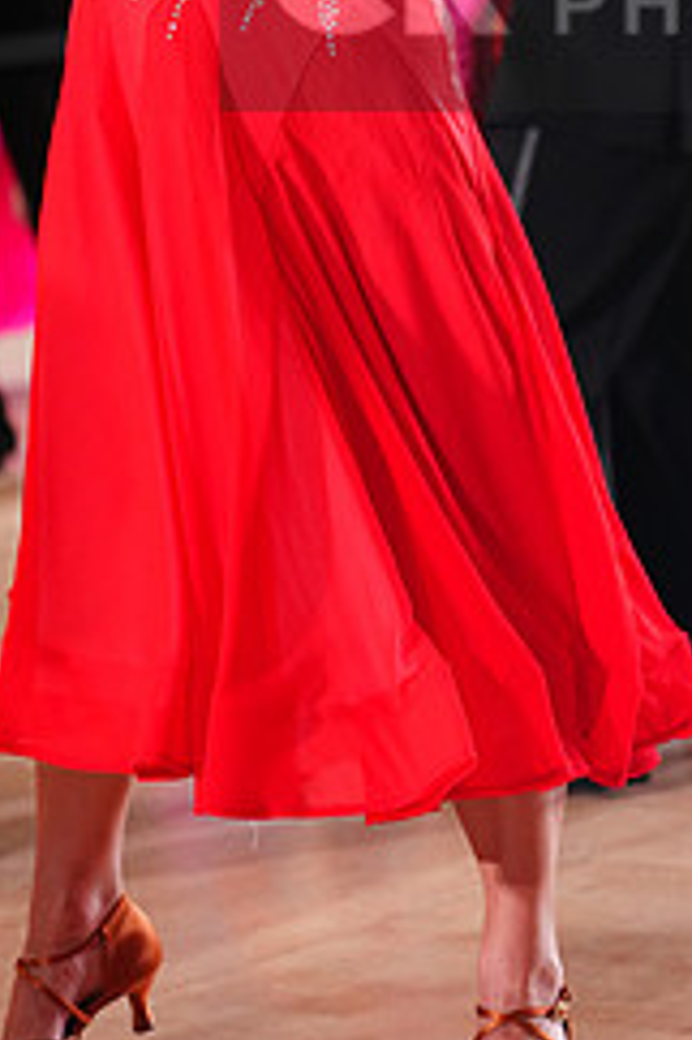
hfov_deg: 8.1
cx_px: 814
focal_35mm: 168
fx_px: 4851
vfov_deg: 12.1
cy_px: -30
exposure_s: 1/500
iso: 2000
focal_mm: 70
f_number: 2.8
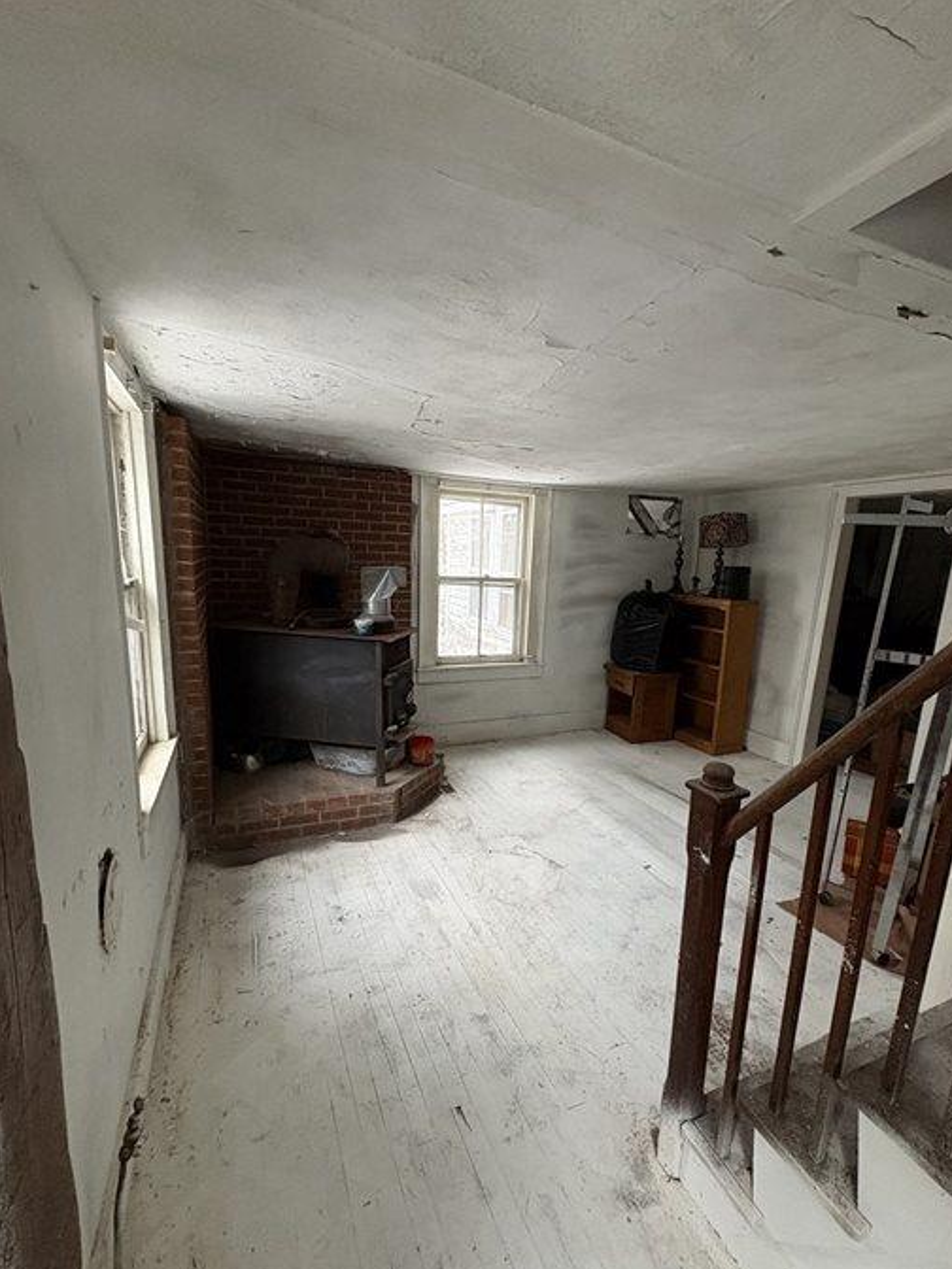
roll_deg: -2.3
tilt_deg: -10.6
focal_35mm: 16
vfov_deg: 94.4
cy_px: 678
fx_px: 587
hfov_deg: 78.0
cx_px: 510
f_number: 2.2
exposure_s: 1/60
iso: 400
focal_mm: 2.22
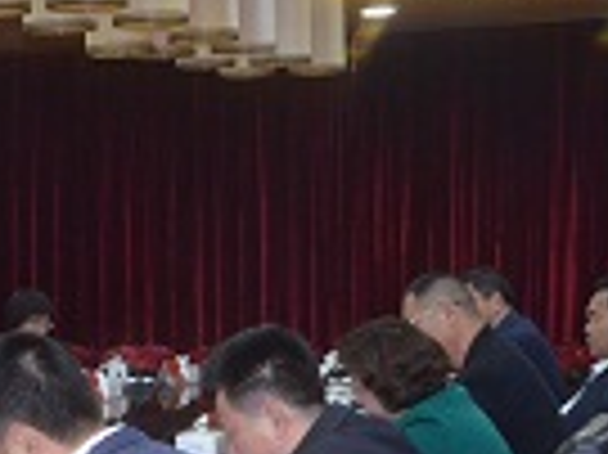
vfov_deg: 12.8
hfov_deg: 15.0
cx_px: -477
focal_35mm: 115
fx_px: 2018
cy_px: 285
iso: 1600
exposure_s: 1/60
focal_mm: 18
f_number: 5.6
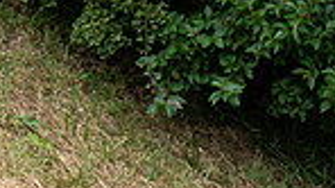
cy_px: 359
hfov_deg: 7.3
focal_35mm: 287
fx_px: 2548
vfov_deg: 4.2
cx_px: 650
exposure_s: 1/1000
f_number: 3.5
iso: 320
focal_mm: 70
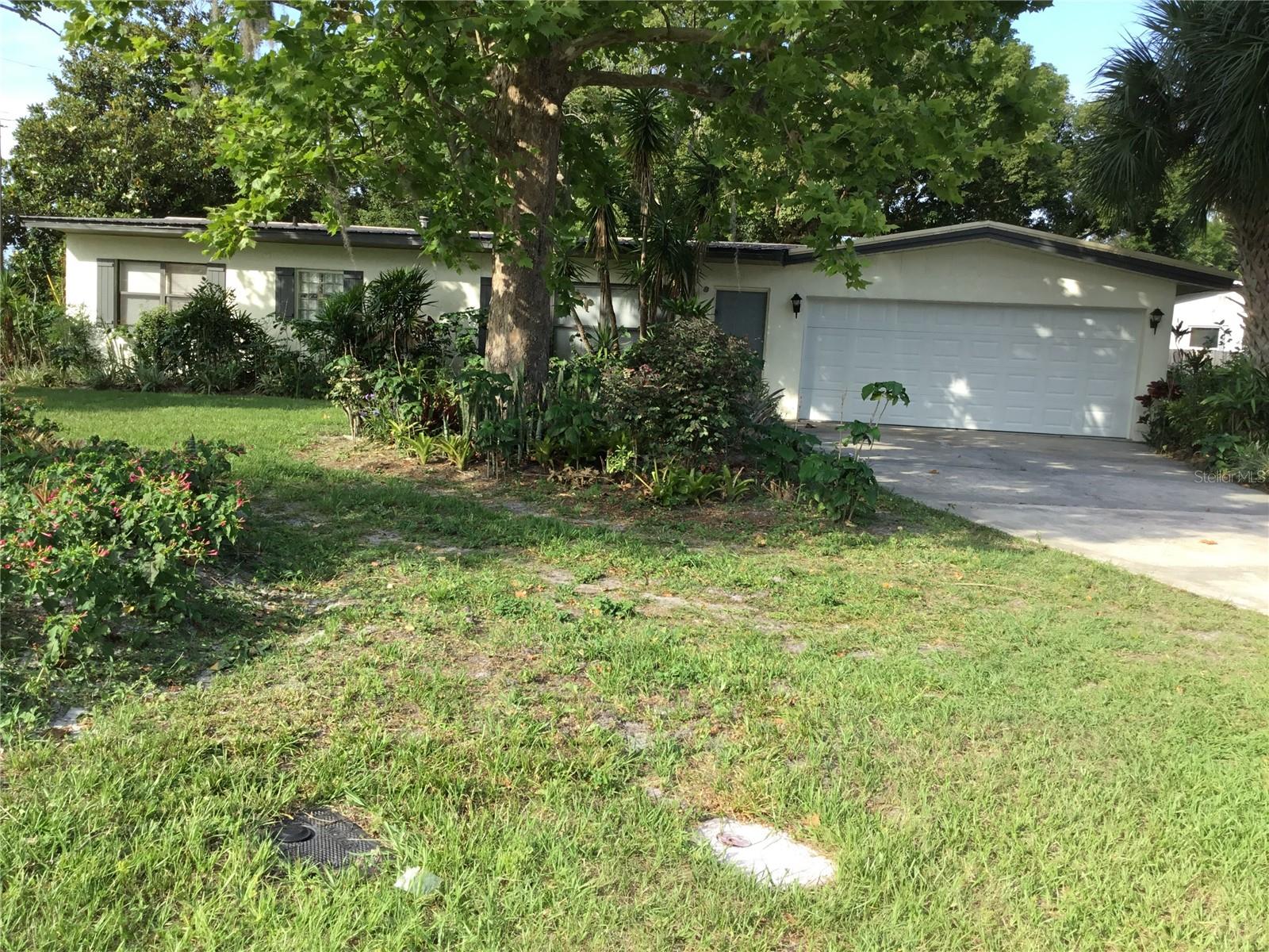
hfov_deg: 58.4
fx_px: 1136
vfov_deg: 45.4
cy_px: 476
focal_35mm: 31
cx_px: 634
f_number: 2.4
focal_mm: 3.3
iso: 25
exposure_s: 1/399
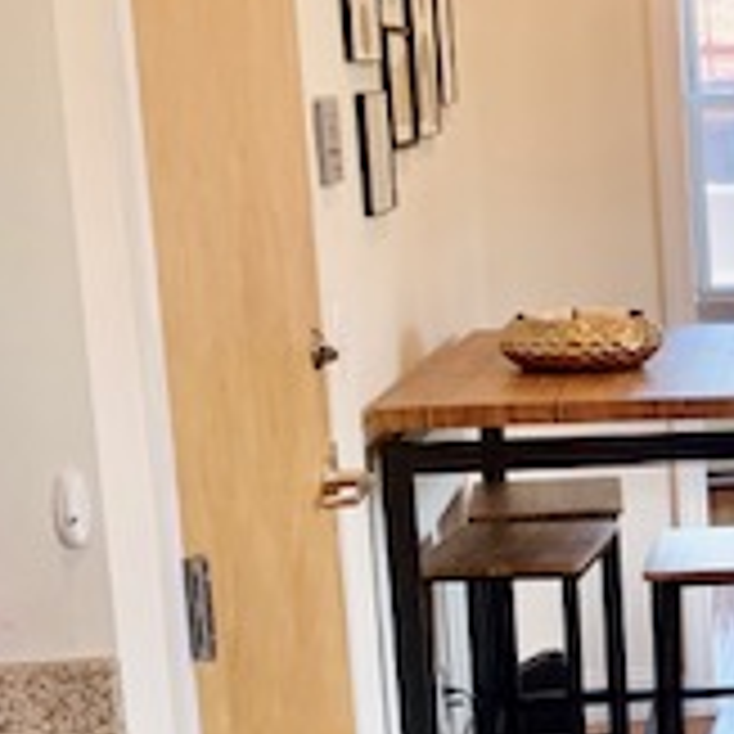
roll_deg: +0.4
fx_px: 2159
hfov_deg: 16.4
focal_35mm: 90
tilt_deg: -10.5
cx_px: 1292
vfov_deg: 19.3
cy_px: 464
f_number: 1.8
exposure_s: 1/60
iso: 64
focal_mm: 4.25
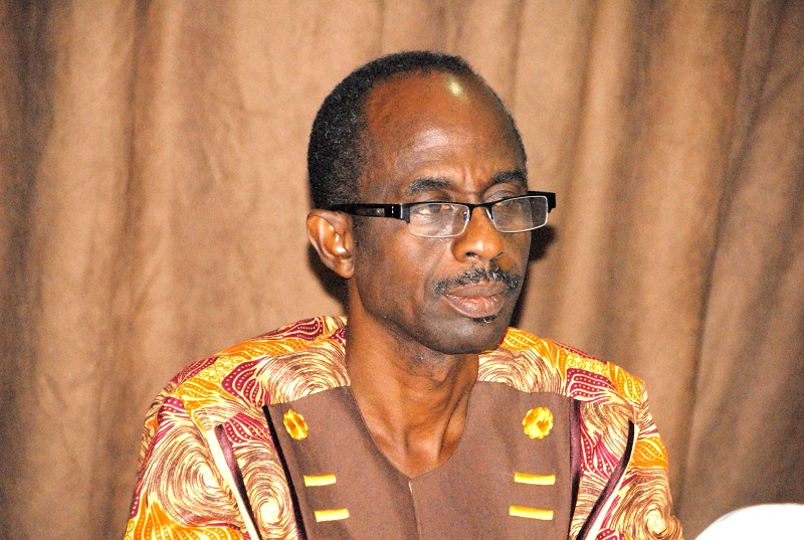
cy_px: 270
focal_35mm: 210
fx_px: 4700
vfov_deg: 6.6
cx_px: 402
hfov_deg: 9.8
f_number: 6
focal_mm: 140
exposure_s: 1/100
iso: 1600
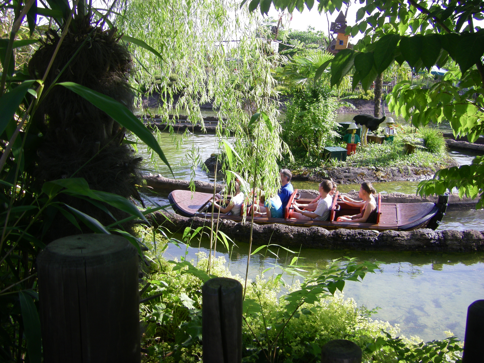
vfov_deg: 37.7
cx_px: 242
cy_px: 182
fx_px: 531
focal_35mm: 38
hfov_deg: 49.0
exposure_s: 1/200
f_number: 3.5
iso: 64
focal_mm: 6.3
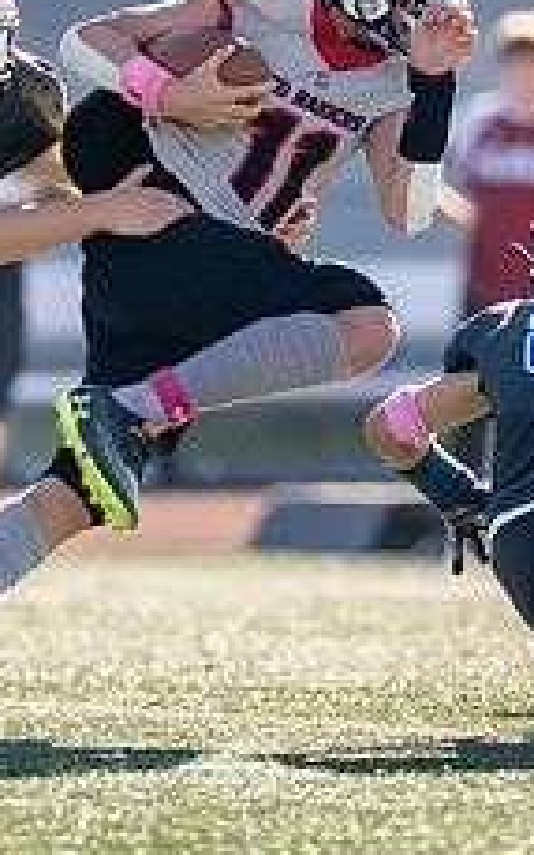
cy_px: 165
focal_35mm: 786
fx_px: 18314
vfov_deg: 2.7
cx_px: 372
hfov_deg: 1.7
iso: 160
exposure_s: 1/2500
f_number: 2.8
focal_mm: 200
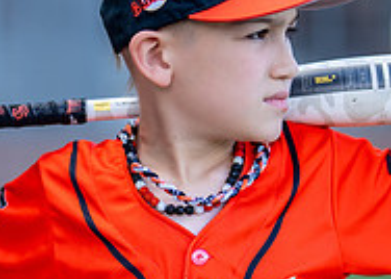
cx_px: 203
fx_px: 1920
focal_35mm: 173
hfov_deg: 11.6
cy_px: 207
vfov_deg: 8.3
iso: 125
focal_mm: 50
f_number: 1.2
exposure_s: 1/1600
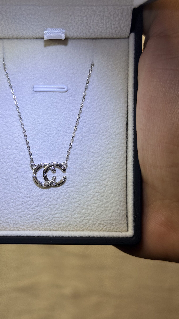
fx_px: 473
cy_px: 154
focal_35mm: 56
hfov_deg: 21.3
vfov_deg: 37.2
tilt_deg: -48.3
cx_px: 53
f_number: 1.78
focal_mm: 6.76
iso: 50
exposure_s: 1/121
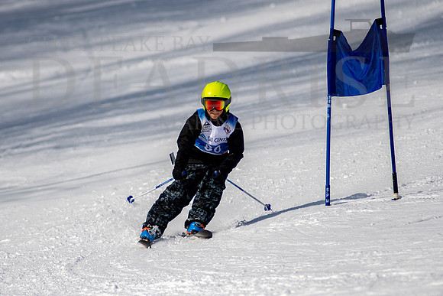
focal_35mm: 696
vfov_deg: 2.0
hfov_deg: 3.0
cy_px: 187
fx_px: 8561
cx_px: 184
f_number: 2.8
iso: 100
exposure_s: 1/8000
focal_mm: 300
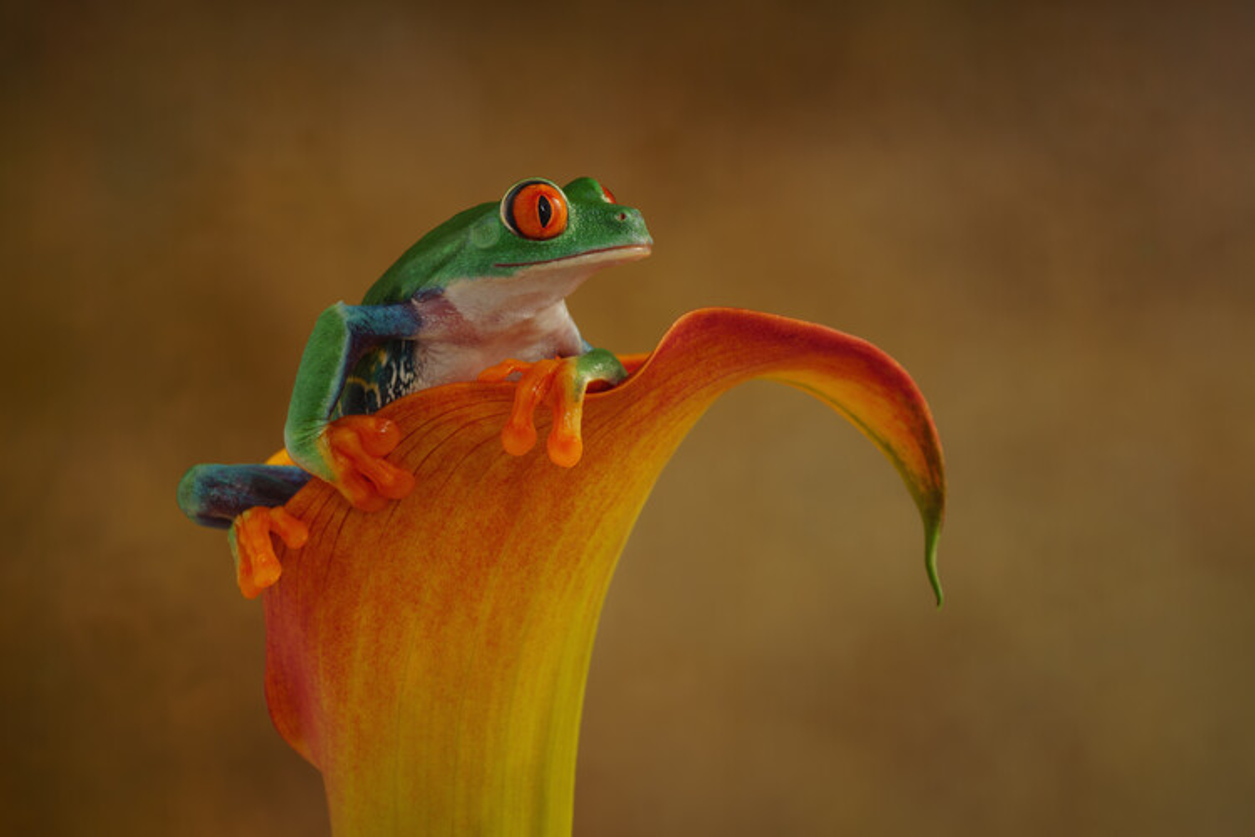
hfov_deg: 22.6
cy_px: 418
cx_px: 628
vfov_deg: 15.2
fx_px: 3137
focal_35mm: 90
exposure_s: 1/200
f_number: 16
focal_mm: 90
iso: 100
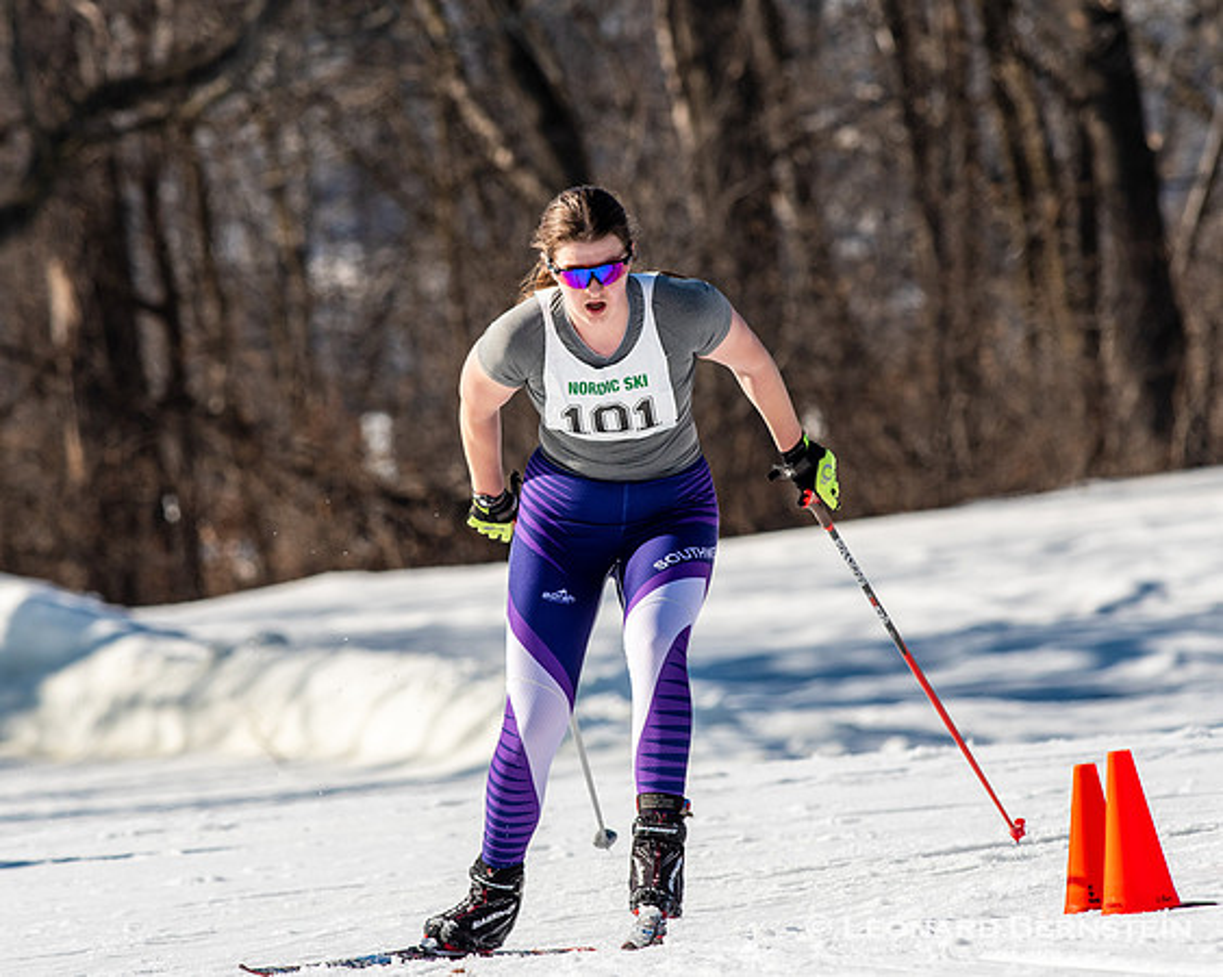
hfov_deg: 3.8
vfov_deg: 3.1
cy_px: 488
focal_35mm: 507
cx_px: 581
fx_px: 18338
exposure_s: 1/2000
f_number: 7.1
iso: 400
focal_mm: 300
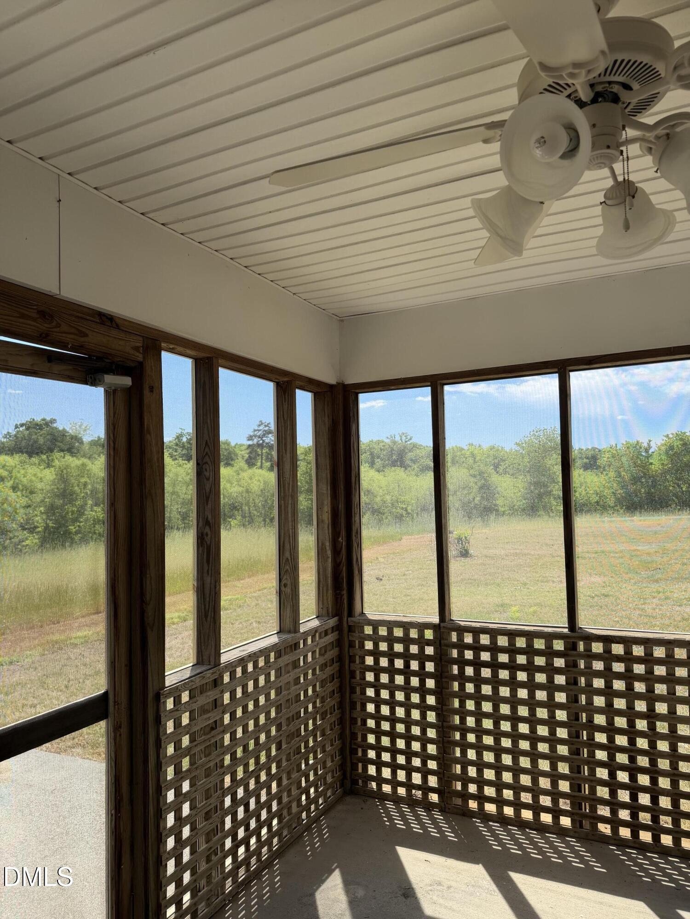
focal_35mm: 24
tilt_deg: +3.2
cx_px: 345
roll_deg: +1.2
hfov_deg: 56.8
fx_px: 638
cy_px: 460
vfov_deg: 71.6
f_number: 1.78
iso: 100
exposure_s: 1/1618
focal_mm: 6.76
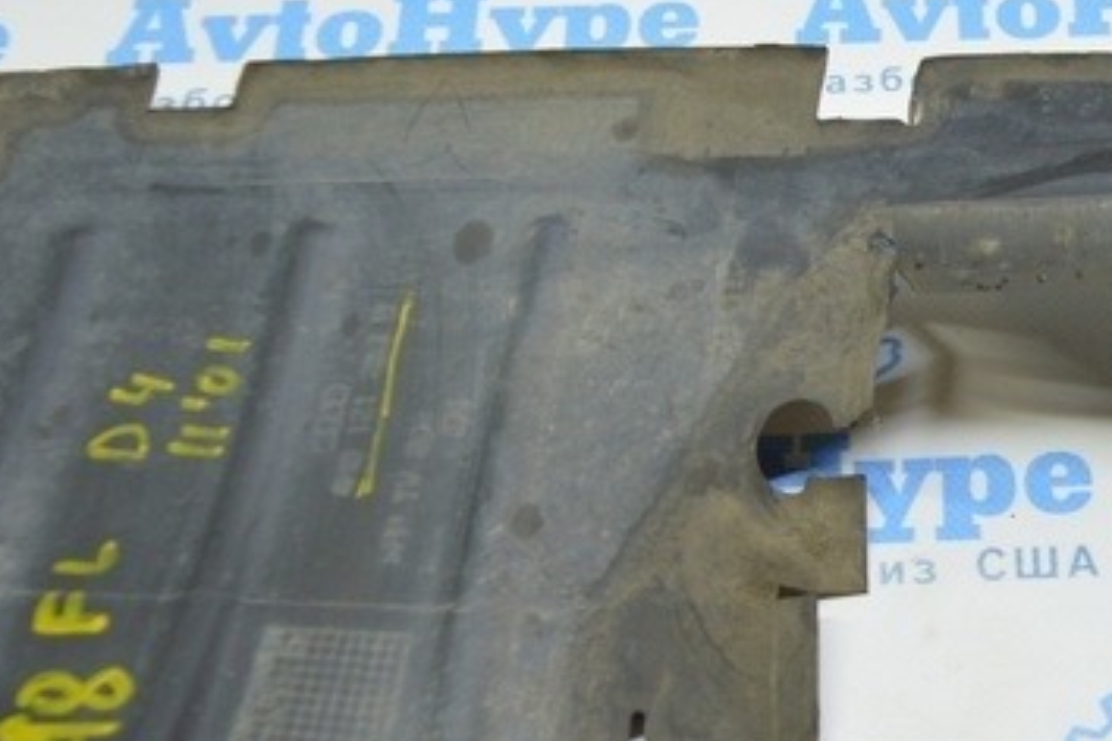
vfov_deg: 17.5
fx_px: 2409
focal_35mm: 78
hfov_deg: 24.8
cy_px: 347
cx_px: 1109
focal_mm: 18
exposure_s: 1/60
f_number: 3.5
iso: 400
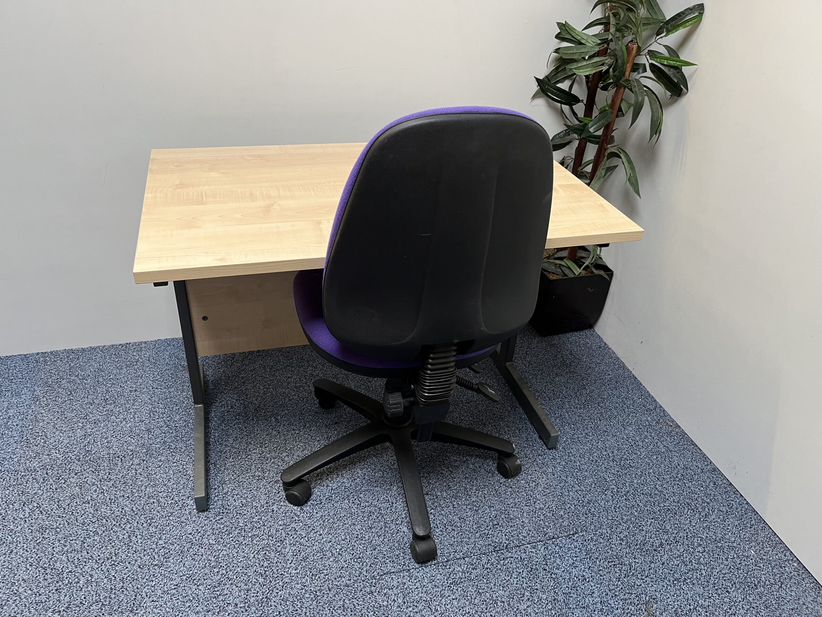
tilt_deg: -33.1
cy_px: 308
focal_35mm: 26
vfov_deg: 53.1
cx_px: 411
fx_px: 617
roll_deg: -4.2
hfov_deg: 67.3
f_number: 1.6
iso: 200
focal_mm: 5.1
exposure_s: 1/50
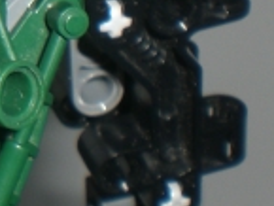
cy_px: -77
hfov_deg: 10.8
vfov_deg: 8.7
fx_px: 1331
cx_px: -266
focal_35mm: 168
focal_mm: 6.3
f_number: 4.4
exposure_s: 1/60
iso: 50
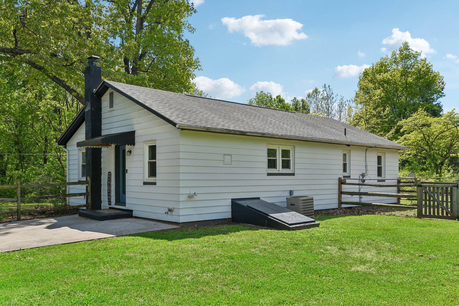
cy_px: 153
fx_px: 382
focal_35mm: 30
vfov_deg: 43.6
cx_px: 230
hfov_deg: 61.9
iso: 400
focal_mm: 30
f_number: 8
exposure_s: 1/1000
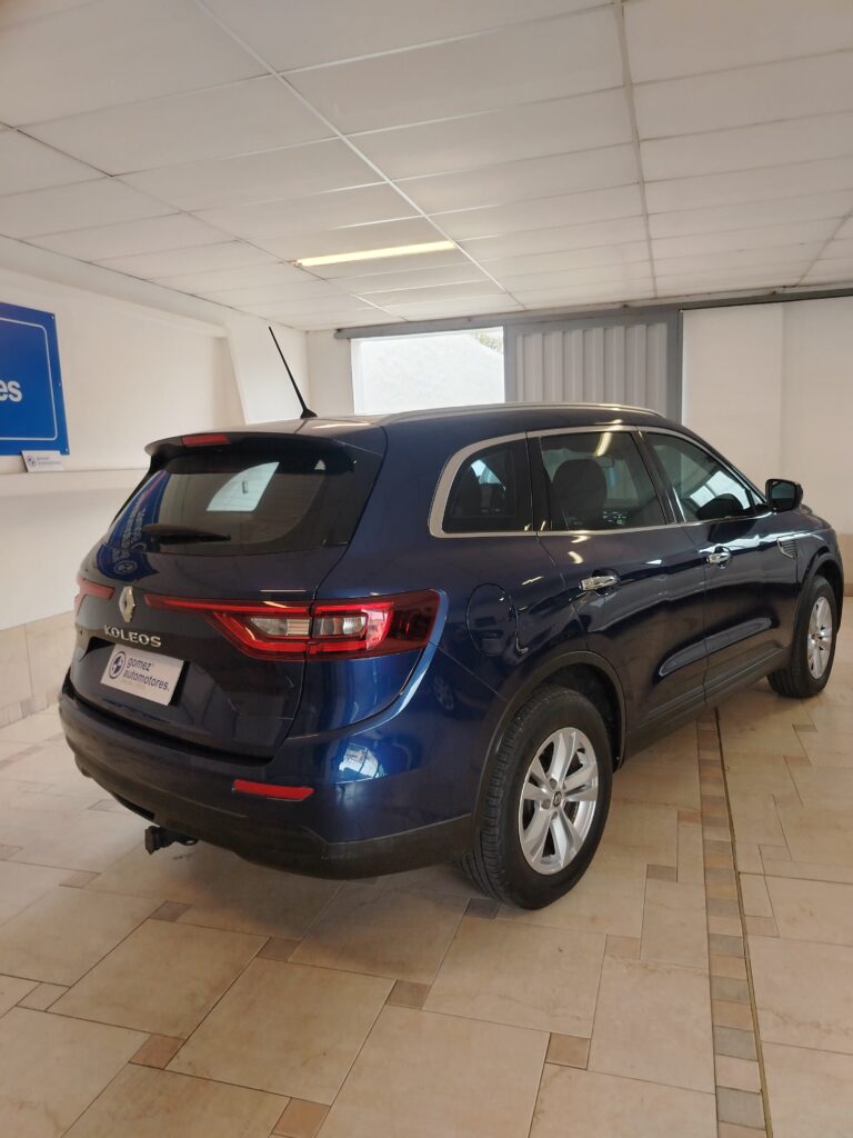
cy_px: 569
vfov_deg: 71.6
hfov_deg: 56.8
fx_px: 789
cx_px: 426
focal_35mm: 24
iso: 328
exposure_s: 1/50
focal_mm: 5.25
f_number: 1.75
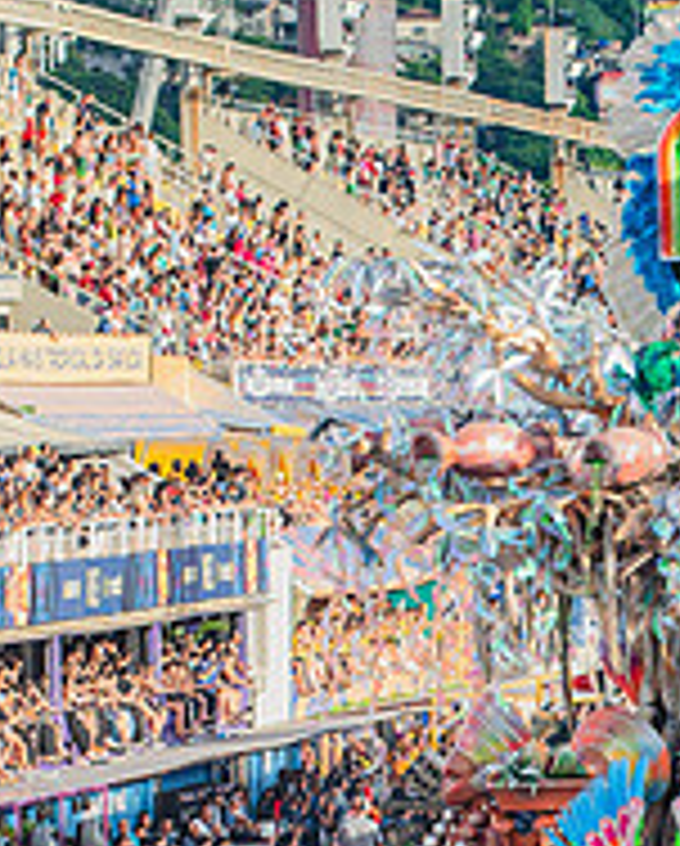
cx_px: 743
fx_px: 9436
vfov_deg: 5.1
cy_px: 745
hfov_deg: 4.1
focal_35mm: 376
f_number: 5.6
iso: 320
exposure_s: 1/640
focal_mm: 130
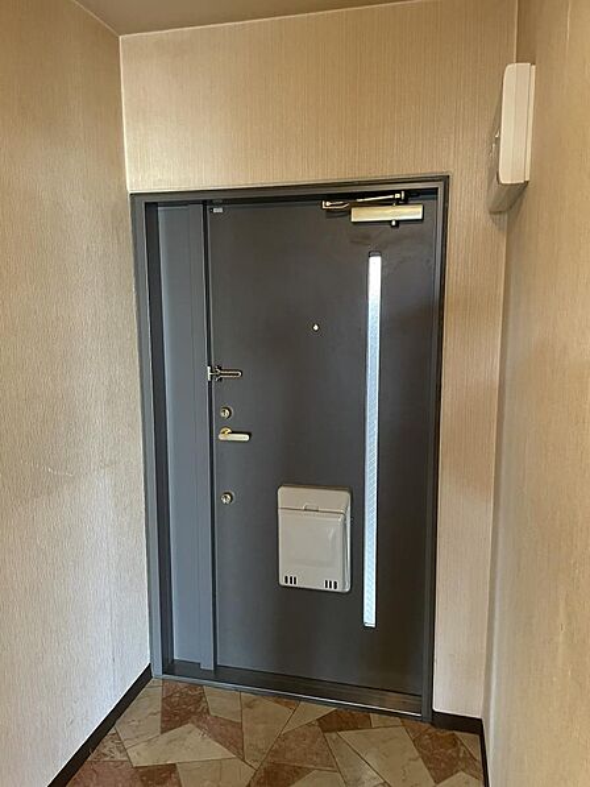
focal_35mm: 26
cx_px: 295
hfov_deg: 53.1
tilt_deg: -8.9
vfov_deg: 67.3
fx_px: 591
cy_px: 394
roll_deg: +0.3
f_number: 1.6
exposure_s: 1/40
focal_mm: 4.2
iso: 640
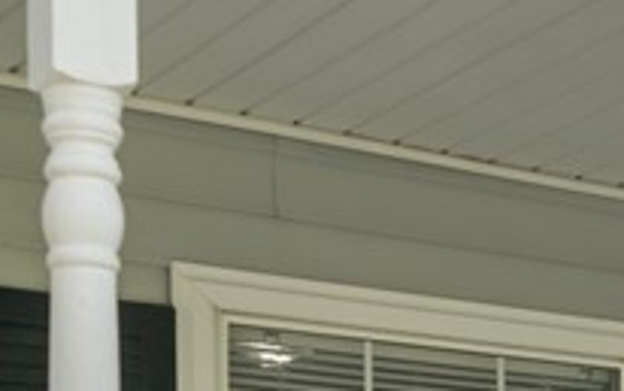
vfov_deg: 9.8
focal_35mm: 129
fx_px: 2195
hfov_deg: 14.0
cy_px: 600
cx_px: 1187
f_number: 4
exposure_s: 1/640
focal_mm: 24
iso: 100
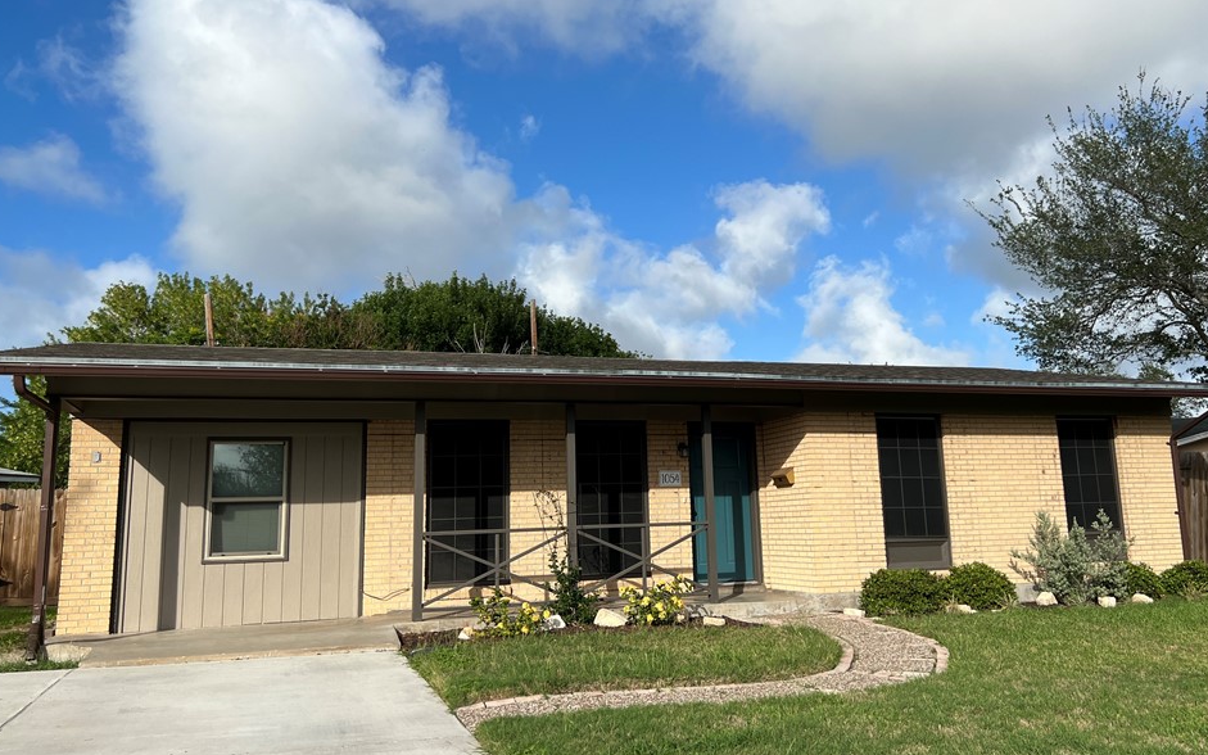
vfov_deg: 41.8
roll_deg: +1.2
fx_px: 988
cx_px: 639
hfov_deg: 62.9
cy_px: 348
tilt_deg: +9.9
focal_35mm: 30
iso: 50
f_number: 1.5
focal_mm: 5.7
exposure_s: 1/5882
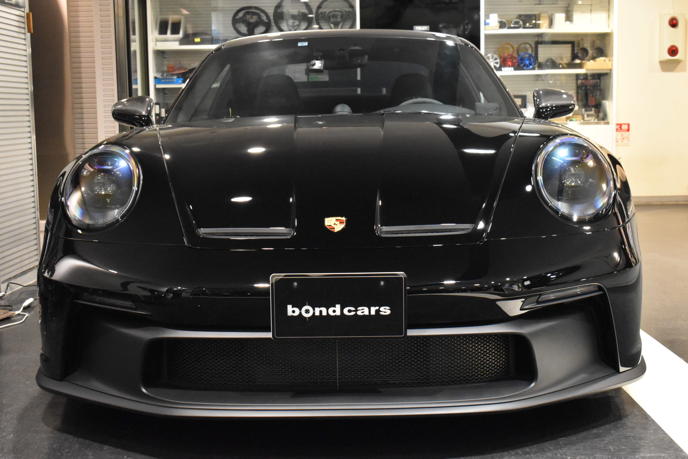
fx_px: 975
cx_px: 344
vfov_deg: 26.5
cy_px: 230
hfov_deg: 38.9
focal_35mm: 51
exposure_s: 1/50
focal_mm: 34
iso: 6400
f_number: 8
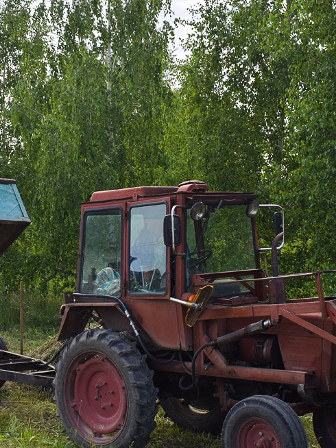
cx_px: 169
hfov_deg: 24.1
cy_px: 269
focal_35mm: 61
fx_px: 788
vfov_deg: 31.7
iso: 400
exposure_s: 1/1000
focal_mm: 23
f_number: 5.6
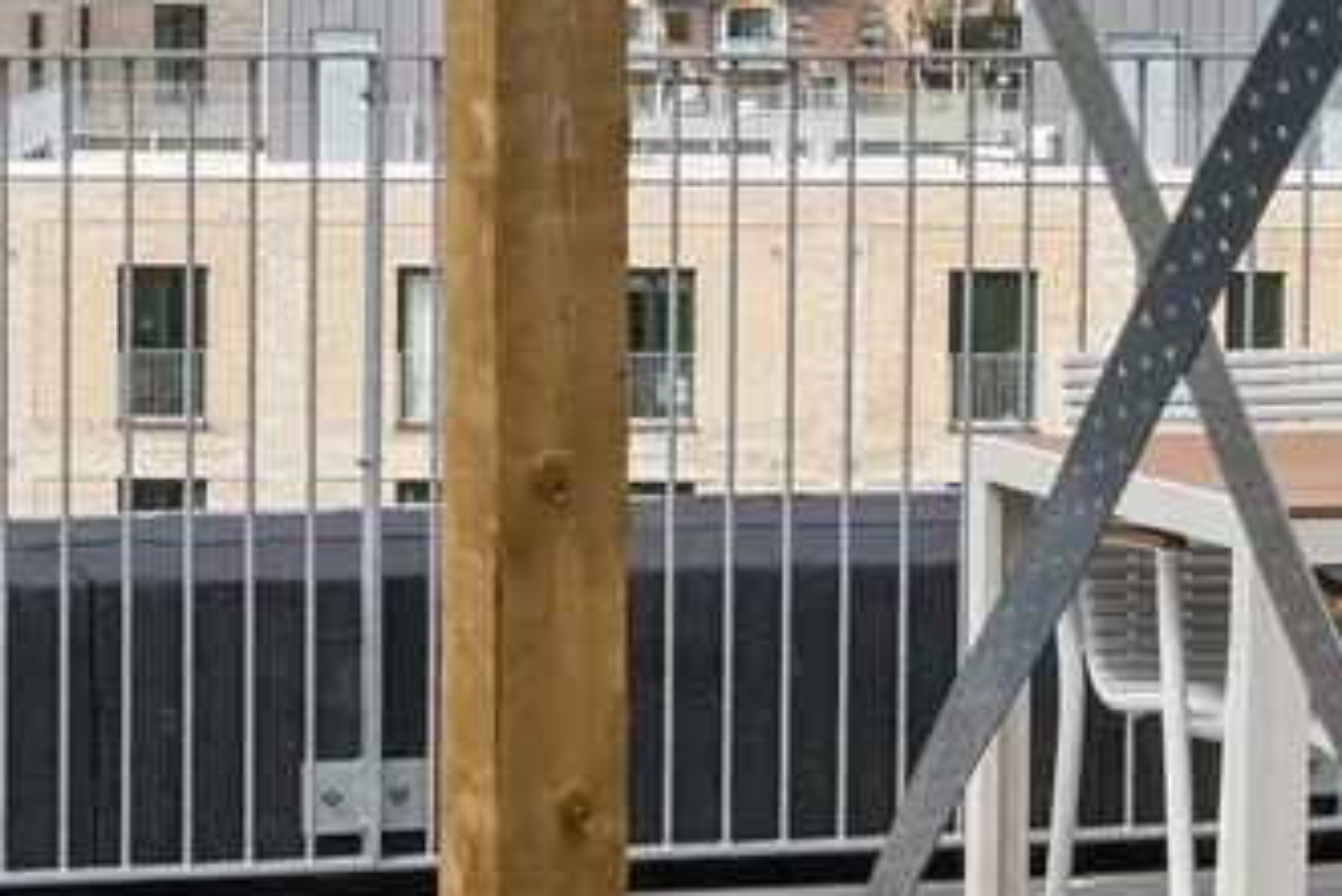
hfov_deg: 14.1
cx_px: 606
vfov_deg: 9.5
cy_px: 243
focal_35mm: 145
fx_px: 5407
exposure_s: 1/320
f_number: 8
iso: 200
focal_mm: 20
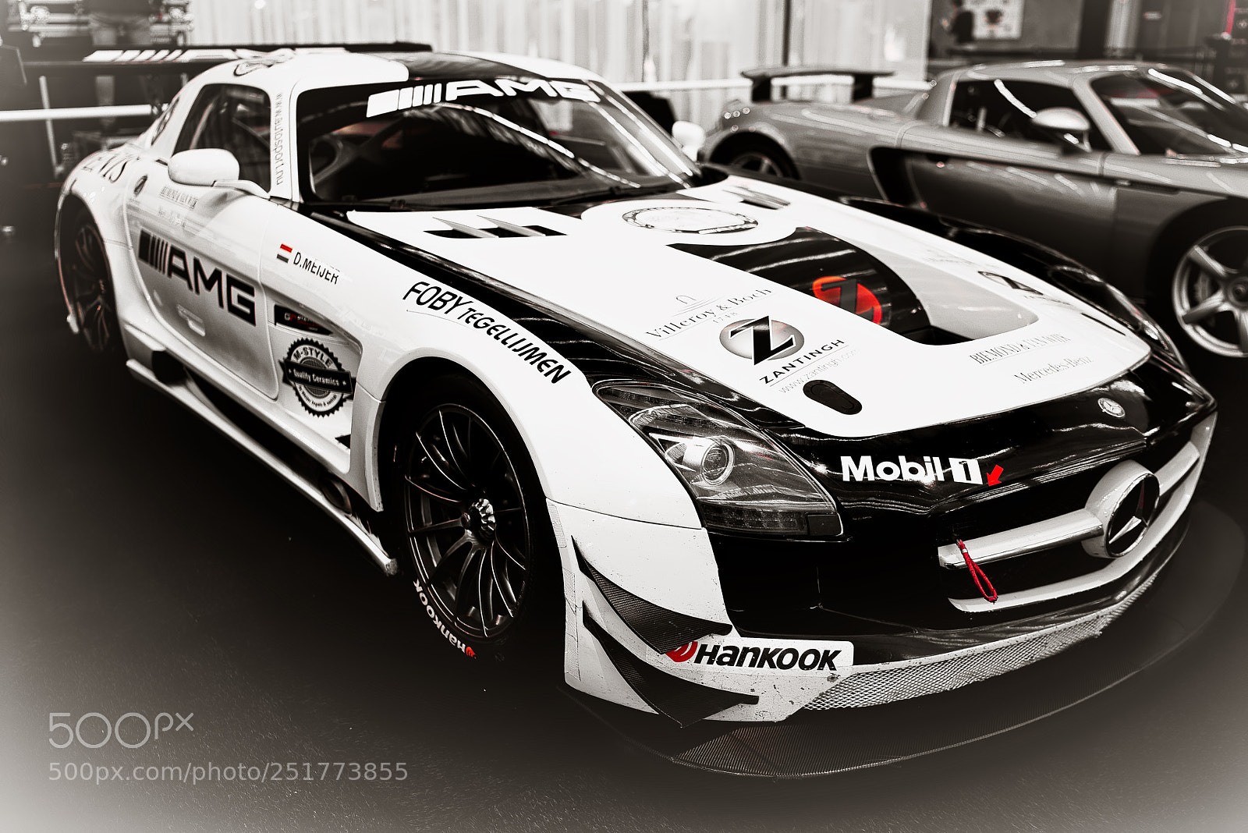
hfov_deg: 54.4
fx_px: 1214
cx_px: 624
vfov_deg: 37.9
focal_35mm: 35
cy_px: 416
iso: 200
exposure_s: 1/40
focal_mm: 35
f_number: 2
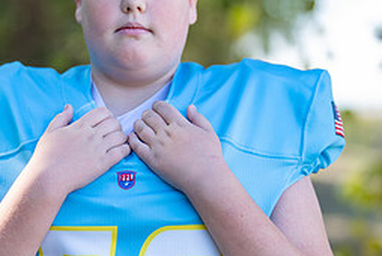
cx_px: 143
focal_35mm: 139
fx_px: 1477
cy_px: 164
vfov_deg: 9.9
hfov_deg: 14.7
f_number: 1.2
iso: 100
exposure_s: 1/1250
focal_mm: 50
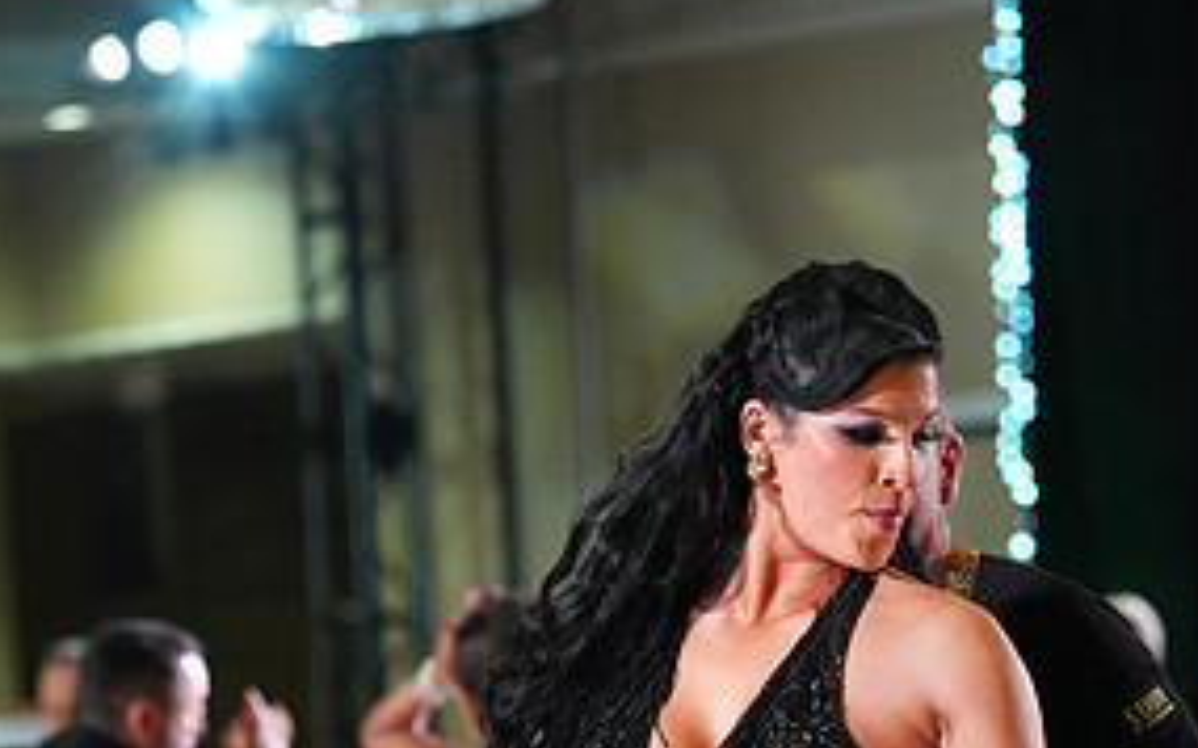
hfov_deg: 6.6
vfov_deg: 4.1
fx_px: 10413
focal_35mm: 319
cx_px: 788
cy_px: 1097
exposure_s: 1/400
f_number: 4.5
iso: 8000
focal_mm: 154
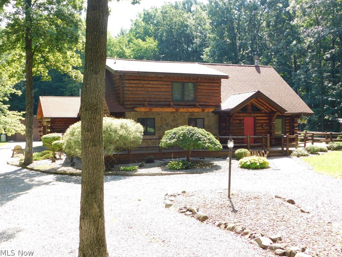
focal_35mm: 41
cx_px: 173
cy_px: 126
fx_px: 405
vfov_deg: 35.1
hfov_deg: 45.8
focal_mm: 7.1
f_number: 3.6
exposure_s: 1/160
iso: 125
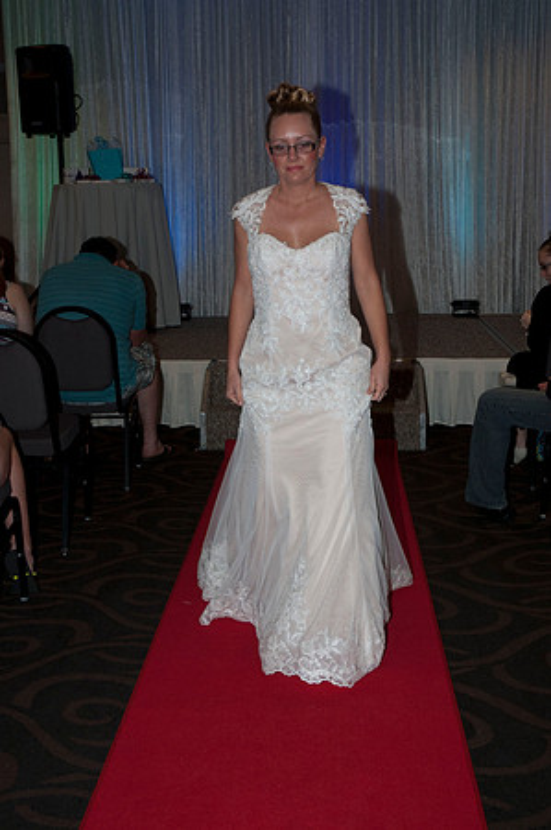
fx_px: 1173
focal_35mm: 51
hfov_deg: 26.4
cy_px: 415
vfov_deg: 38.9
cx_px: 276
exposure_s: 1/160
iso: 400
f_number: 5.6
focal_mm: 34
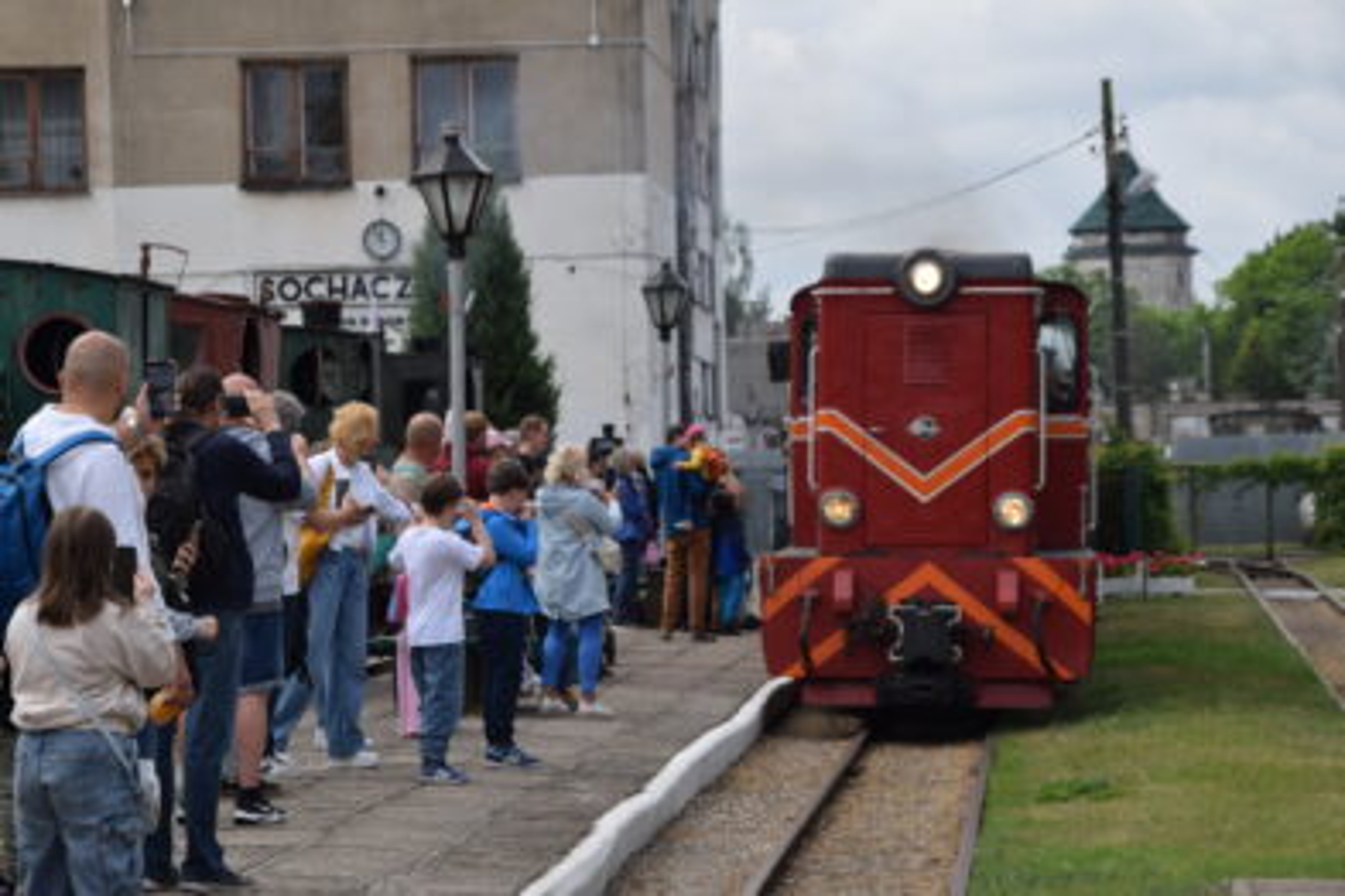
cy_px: 448
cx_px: 672
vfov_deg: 10.6
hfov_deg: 15.9
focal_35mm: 129
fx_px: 4819
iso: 200
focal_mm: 86
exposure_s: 1/320
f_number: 9
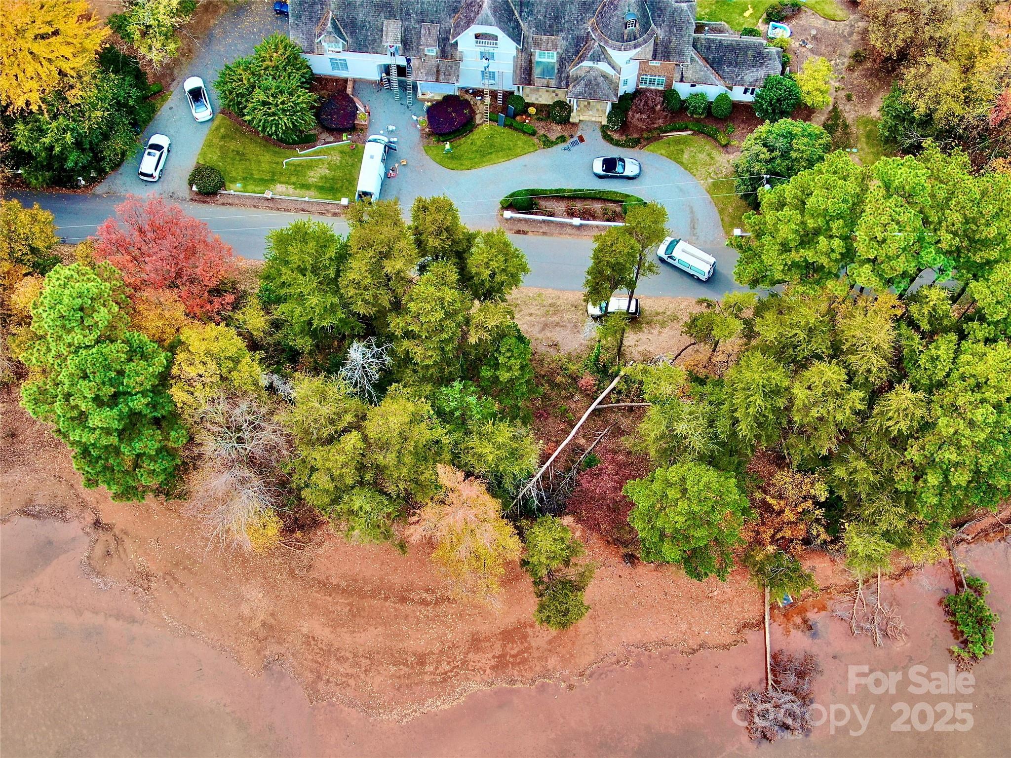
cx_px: 506
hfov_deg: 39.7
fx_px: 1402
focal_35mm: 48
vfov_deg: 30.3
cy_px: 379
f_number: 3.8
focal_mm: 8.6
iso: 100
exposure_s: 1/100
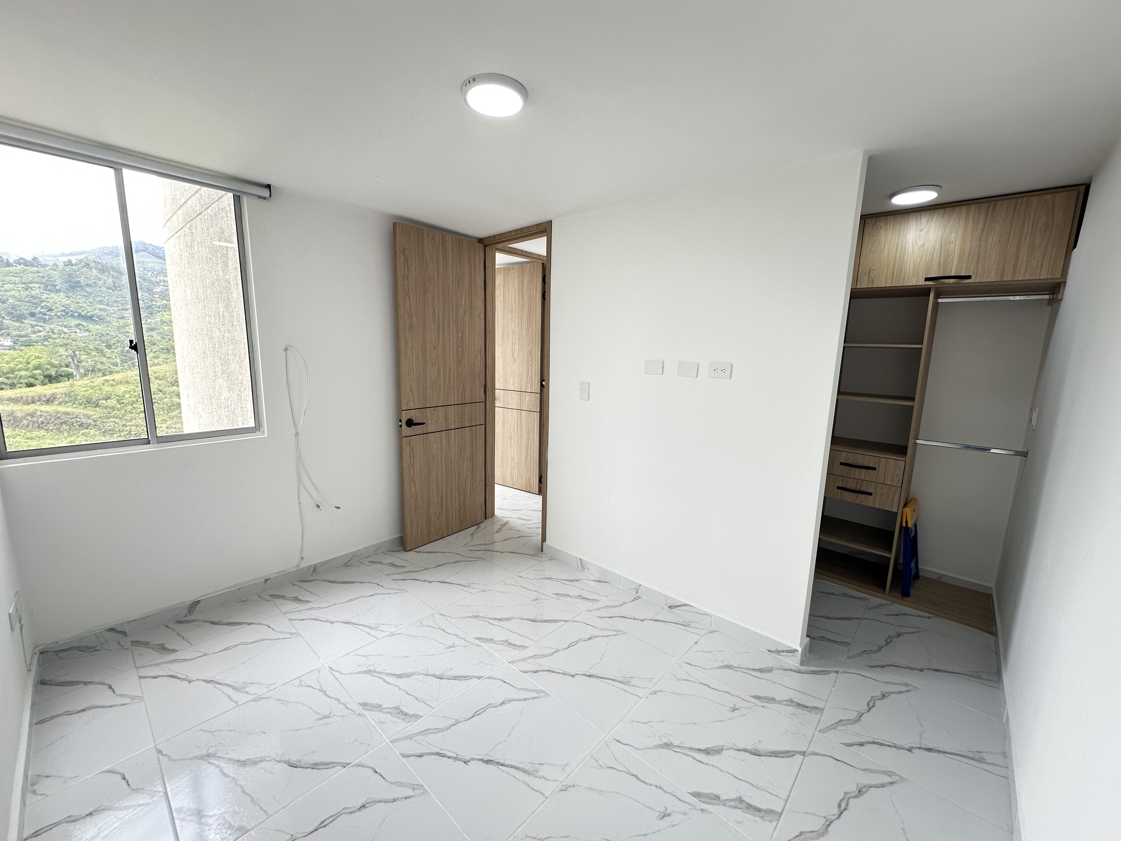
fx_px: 453
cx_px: 560
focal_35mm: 14
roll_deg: -1.7
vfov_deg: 85.7
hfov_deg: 102.1
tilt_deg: -8.9
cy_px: 420
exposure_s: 1/99
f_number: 2.2
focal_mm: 2.22
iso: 80
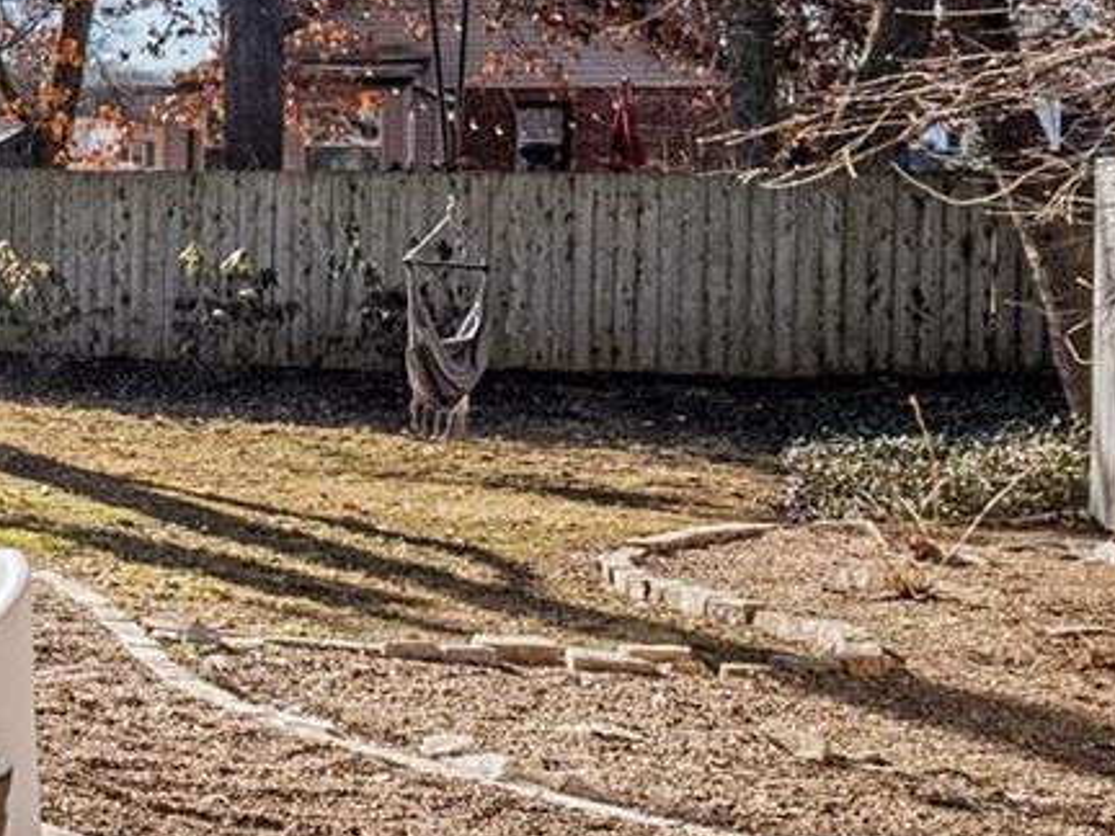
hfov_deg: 21.8
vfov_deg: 25.1
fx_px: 1836
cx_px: -878
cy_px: 137
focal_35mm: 57
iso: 400
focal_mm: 8
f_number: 8
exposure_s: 1/500
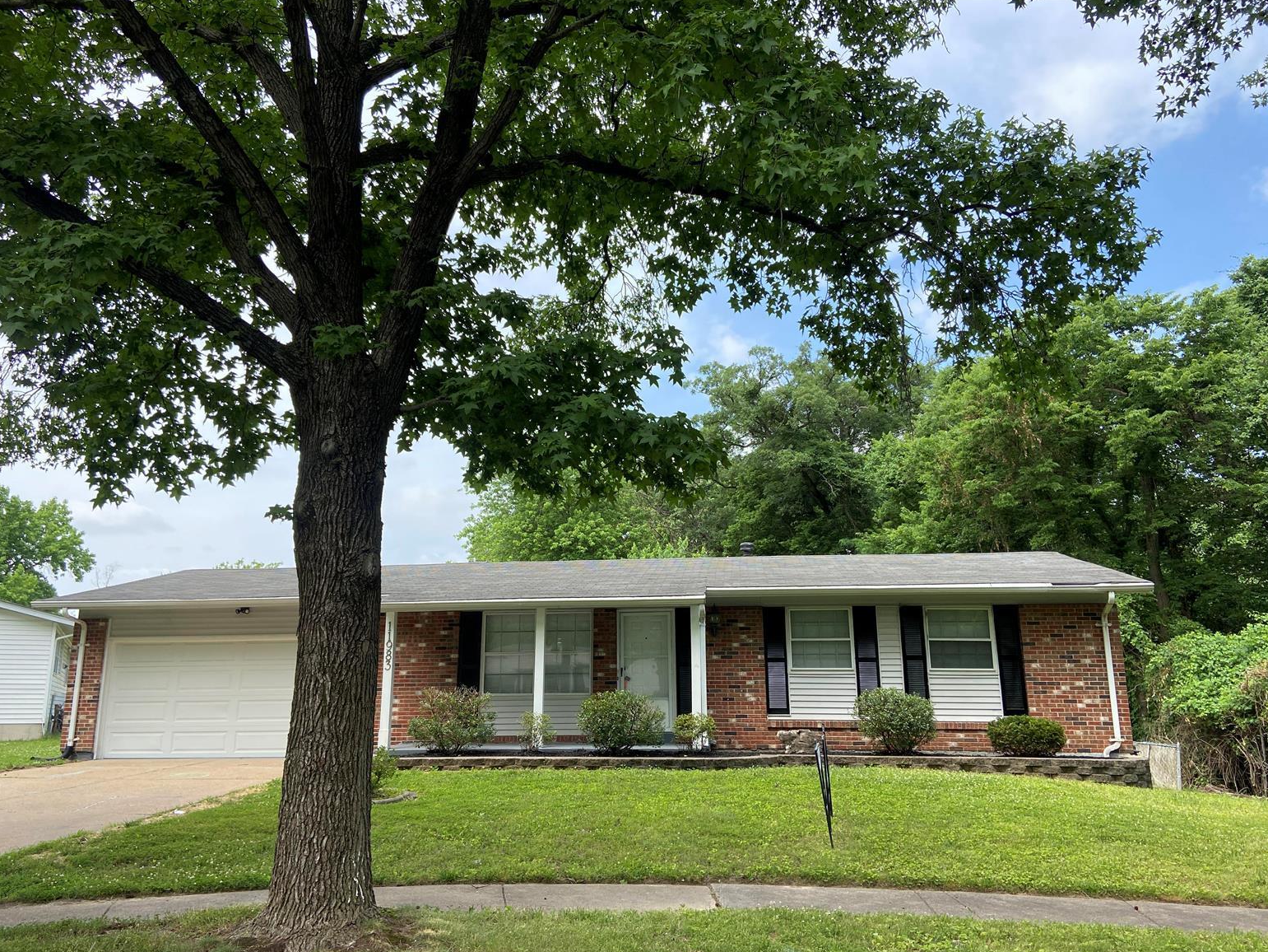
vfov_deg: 51.4
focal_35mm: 27
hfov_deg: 65.3
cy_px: 491
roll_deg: -0.5
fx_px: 989
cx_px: 630
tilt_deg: +12.1
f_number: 1.8
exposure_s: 1/852
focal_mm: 4.25
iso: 32
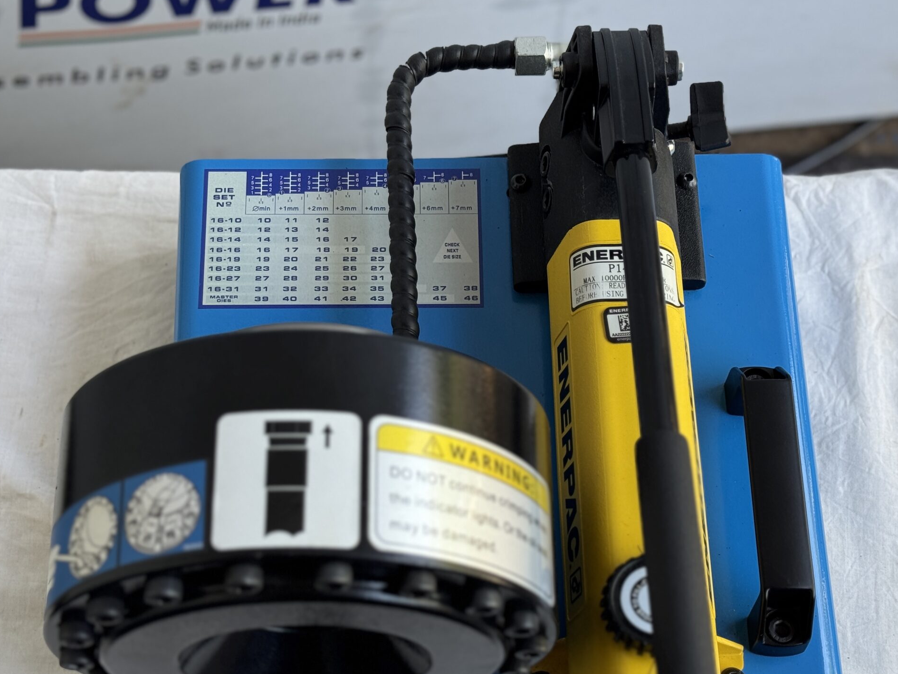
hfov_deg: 29.8
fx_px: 1686
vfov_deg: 22.5
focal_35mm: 65
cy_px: 414
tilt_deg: -67.9
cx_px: 467
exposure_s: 1/121
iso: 50
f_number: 1.78
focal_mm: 6.76
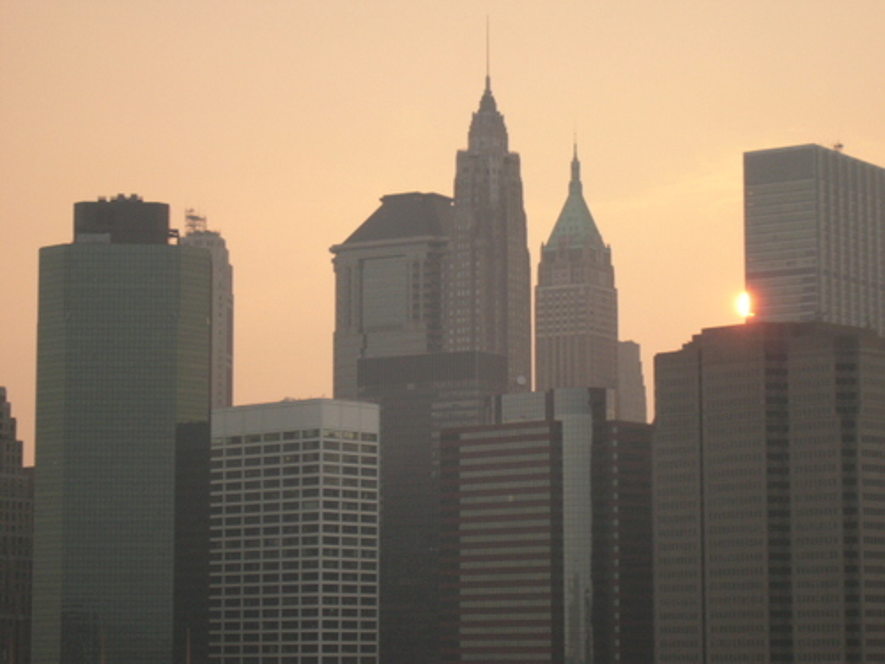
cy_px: 332
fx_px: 2684
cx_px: 442
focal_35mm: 105
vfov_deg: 14.1
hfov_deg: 18.7
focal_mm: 17.4
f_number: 4.9
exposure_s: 1/60
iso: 50
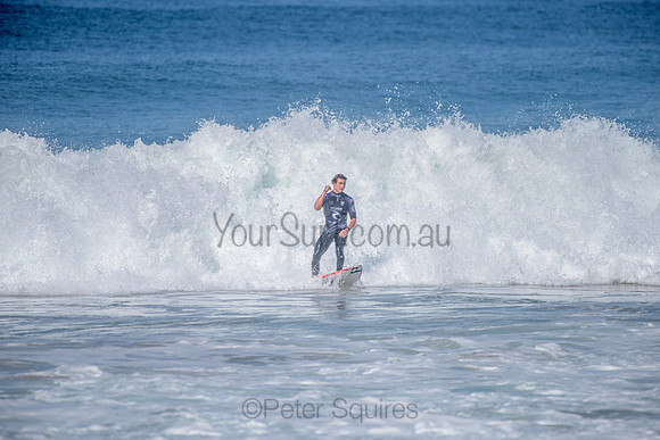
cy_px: 220
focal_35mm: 500
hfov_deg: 4.1
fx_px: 9168
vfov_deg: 2.8
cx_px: 330
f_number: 5.6
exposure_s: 1/2000
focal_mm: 500
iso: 160
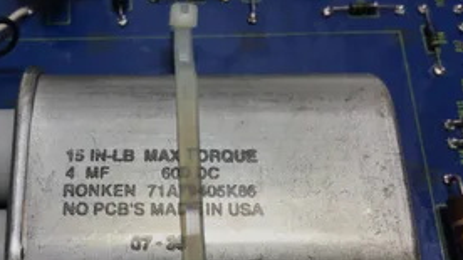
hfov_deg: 41.7
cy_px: 169
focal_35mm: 49
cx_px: 166
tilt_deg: -69.0
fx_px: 601
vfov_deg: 24.3
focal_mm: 3.3
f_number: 2.4
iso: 25
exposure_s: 1/310
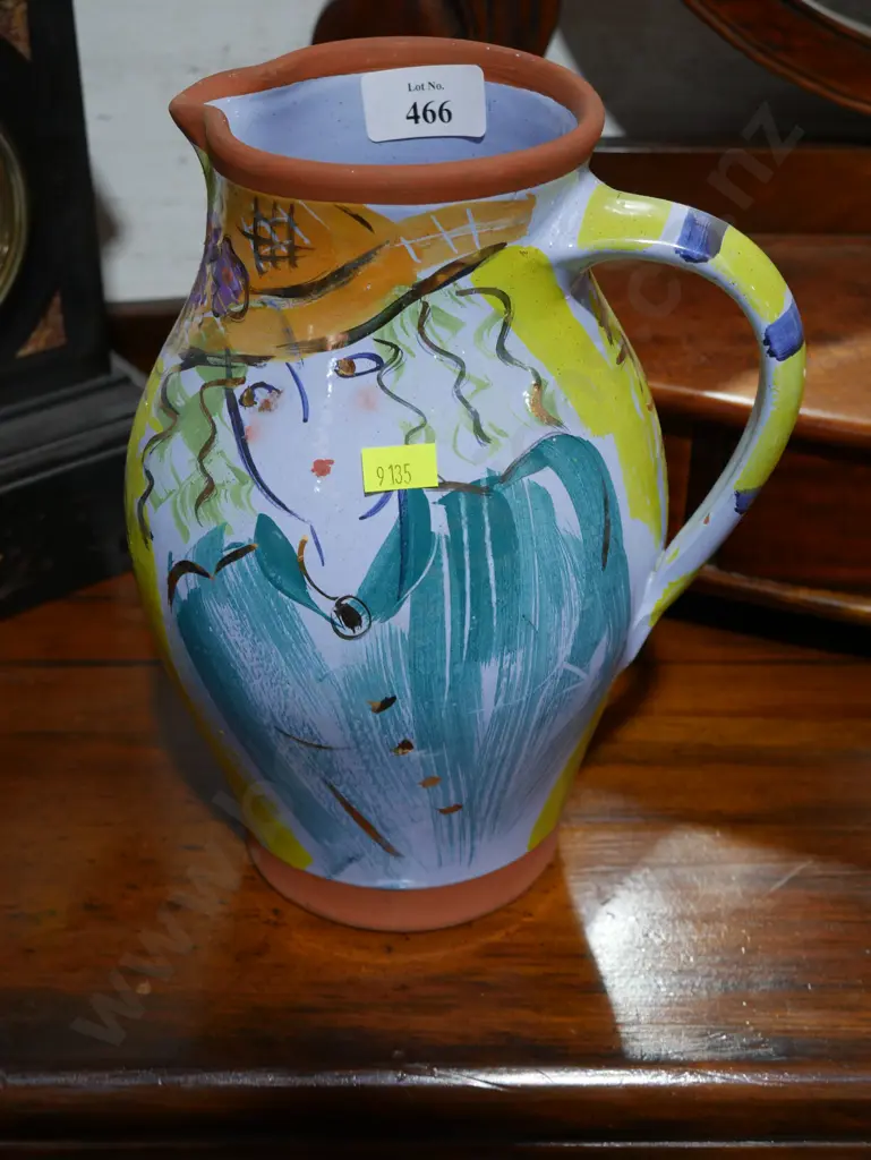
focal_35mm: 50
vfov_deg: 38.2
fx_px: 1676
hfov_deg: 29.1
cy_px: 580
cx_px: 436
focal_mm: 25
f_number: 5.3
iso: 500
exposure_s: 1/60
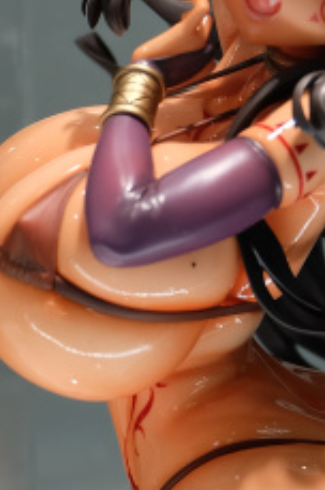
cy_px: 437
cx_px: 326
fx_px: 2092
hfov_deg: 8.8
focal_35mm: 154
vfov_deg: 13.2
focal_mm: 29.5
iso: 400
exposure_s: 1/150
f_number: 4.7
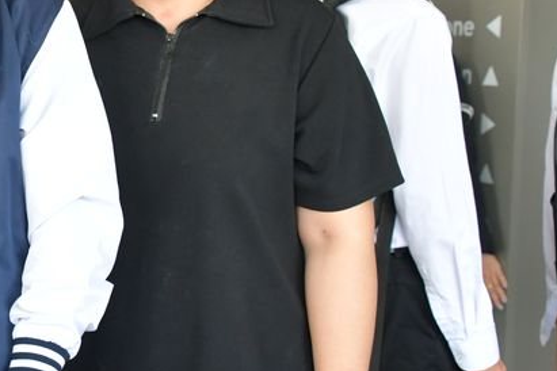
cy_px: 135
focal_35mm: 112
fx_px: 1733
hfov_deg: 17.5
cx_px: -100
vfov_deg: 12.2
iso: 1100
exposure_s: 1/125
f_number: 4
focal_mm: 30
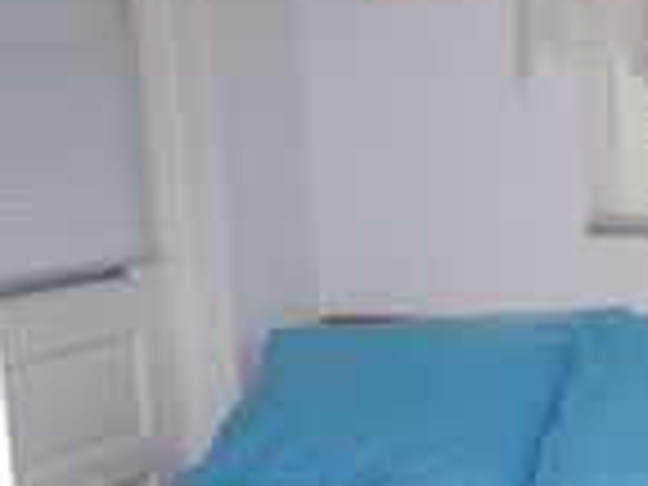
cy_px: 410
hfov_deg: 20.7
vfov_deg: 16.8
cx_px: 824
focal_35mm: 87
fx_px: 1629
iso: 140
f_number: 2.7
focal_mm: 5.6
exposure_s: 1/112
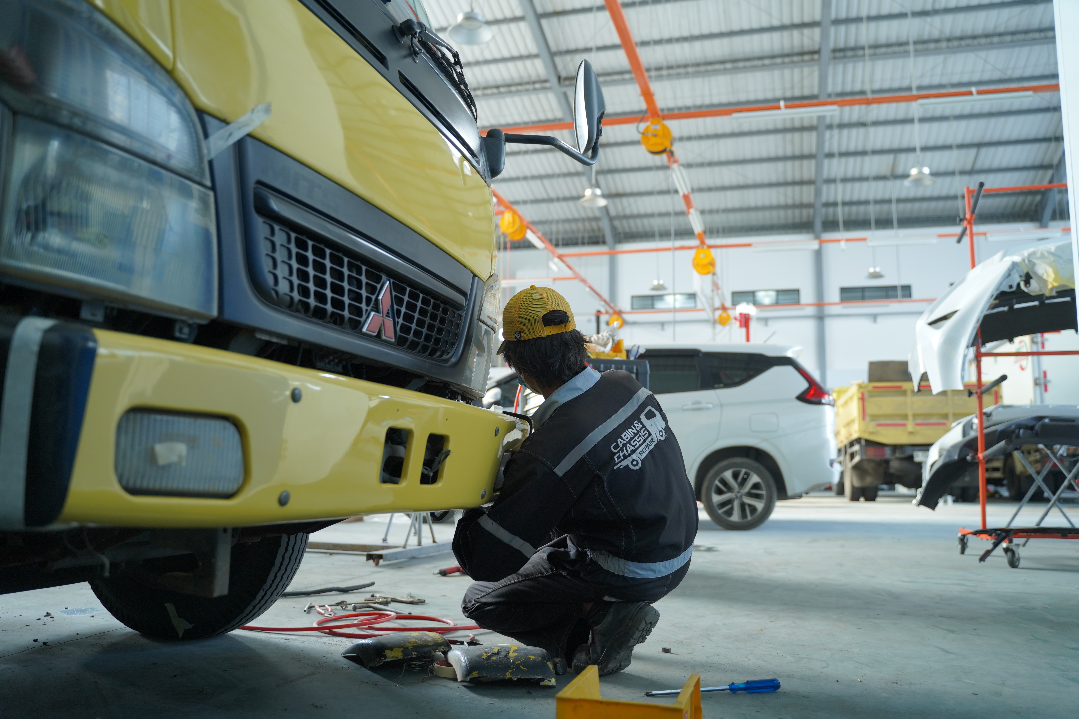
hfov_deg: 65.5
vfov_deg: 46.4
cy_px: 360
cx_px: 540
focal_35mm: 28
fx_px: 839
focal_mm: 28
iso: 500
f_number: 2.8
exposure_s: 1/60
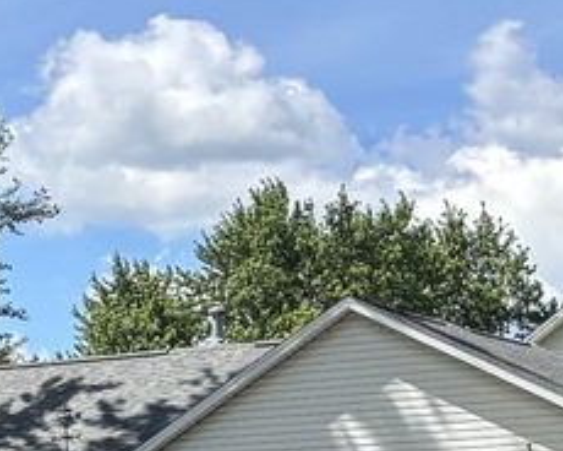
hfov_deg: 9.3
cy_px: 368
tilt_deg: +6.5
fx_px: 2649
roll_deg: +0.5
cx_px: -1187
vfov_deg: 9.7
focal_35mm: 159
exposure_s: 1/2193
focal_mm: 5.96
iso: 50
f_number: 1.6
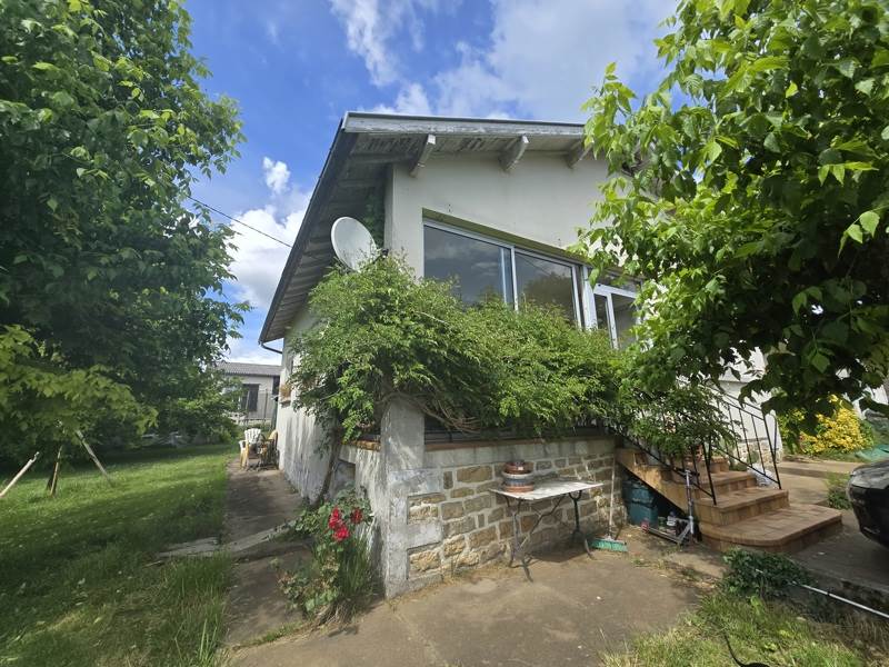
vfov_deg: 89.9
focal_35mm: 13
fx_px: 334
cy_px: 334
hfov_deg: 106.2
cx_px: 444
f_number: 2.2
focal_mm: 2.2
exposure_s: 1/1232
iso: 50
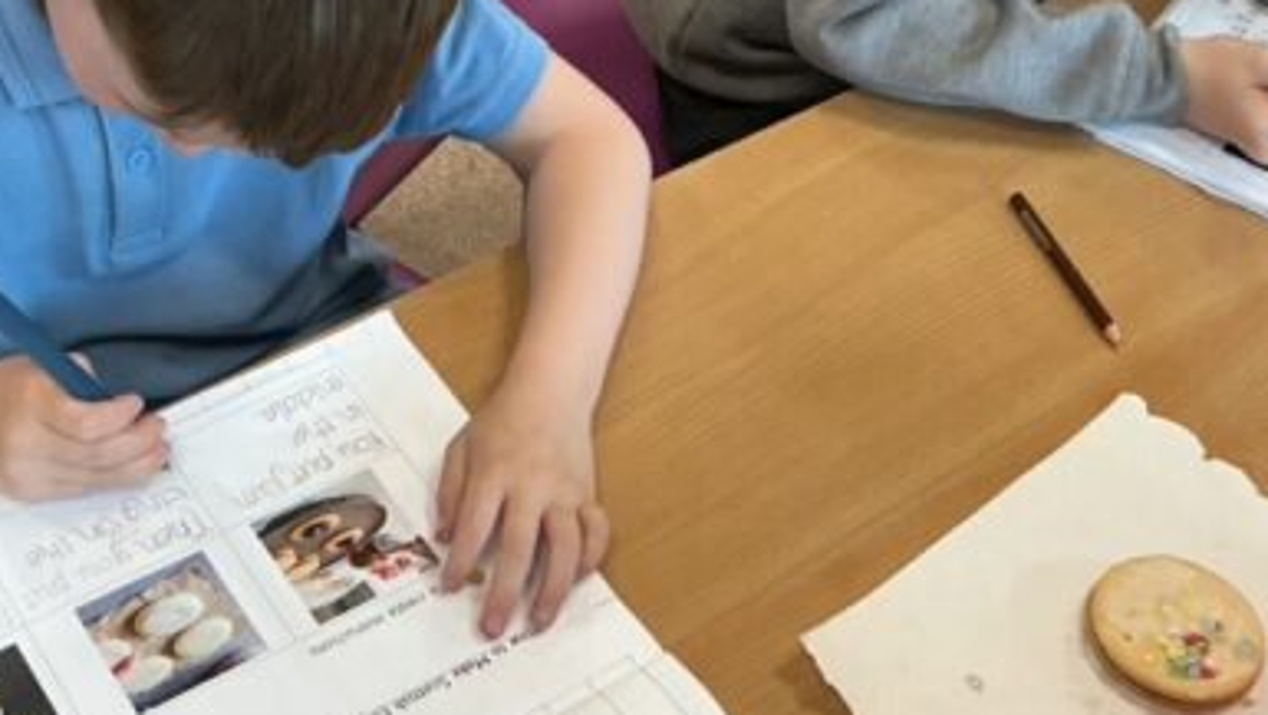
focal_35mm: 63
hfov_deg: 33.3
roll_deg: -9.3
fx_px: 2119
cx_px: 609
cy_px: -53
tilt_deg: -35.9
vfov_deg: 18.5
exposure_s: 1/60
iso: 125
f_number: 1.8
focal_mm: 3
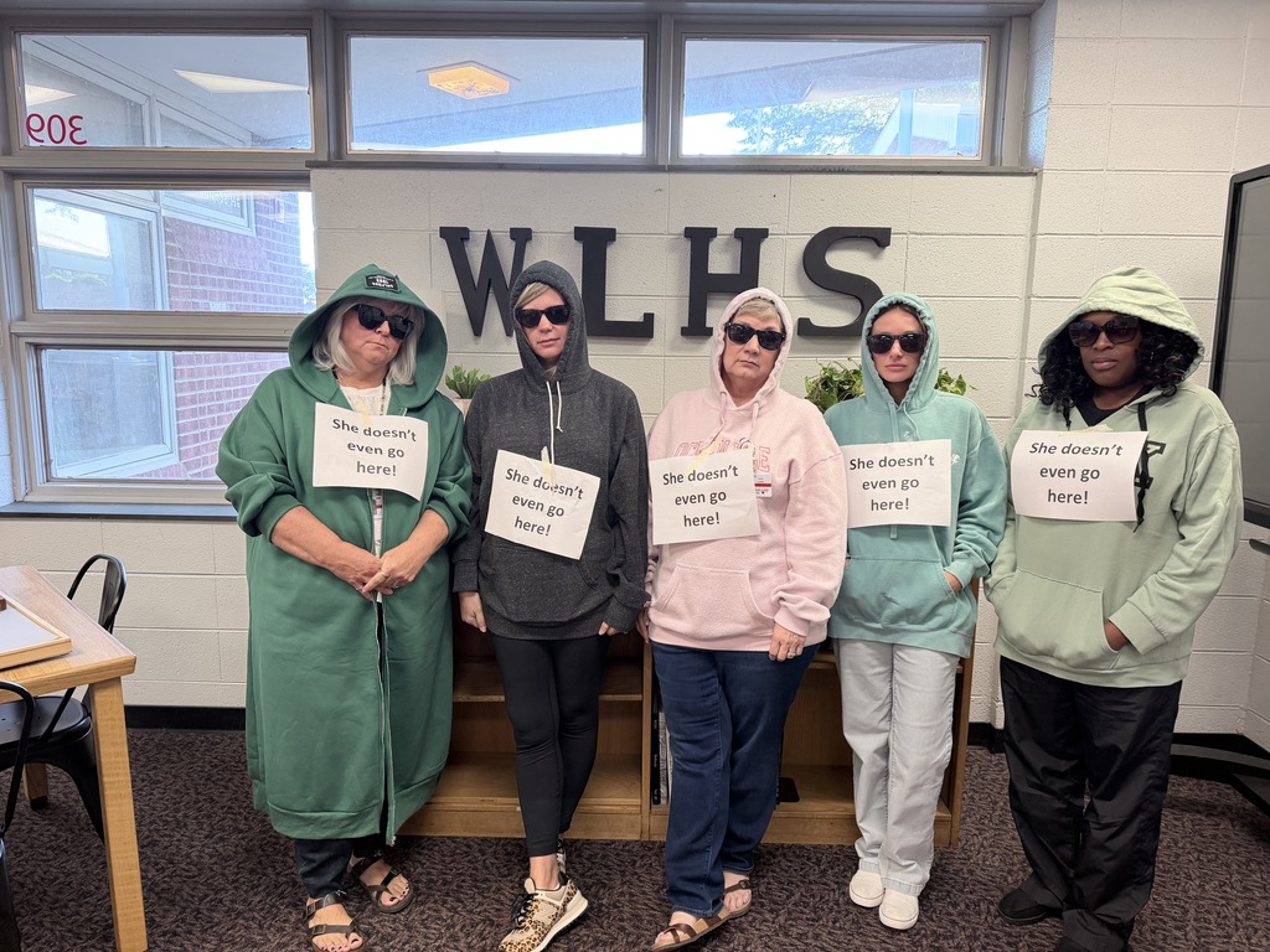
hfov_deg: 71.6
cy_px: 476
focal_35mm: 24
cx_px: 635
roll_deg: -0.3
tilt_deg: -8.4
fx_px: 881
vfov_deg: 56.8
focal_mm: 6.76
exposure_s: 1/120
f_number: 1.78
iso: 200
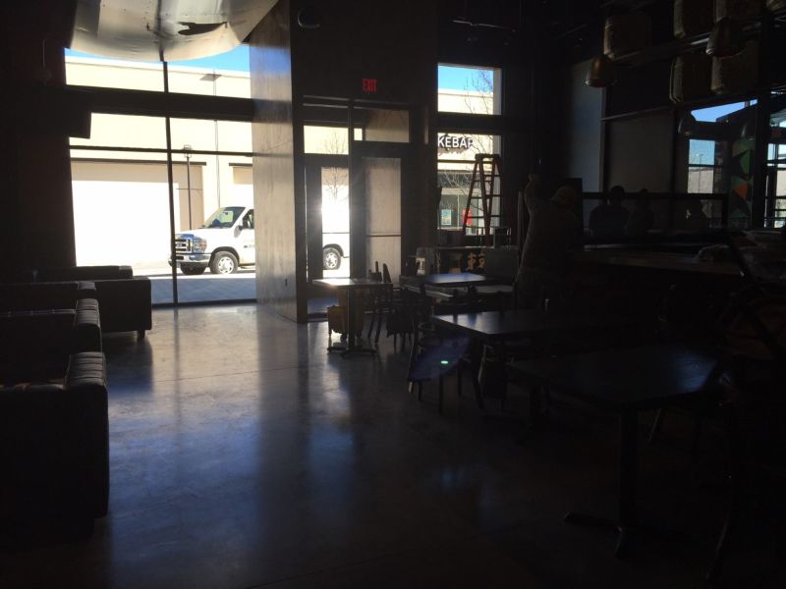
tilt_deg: -5.0
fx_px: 658
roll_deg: +1.0
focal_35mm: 29
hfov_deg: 61.7
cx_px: 393
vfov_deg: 48.2
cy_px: 294
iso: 32
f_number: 2.2
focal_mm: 4.15
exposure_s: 1/344
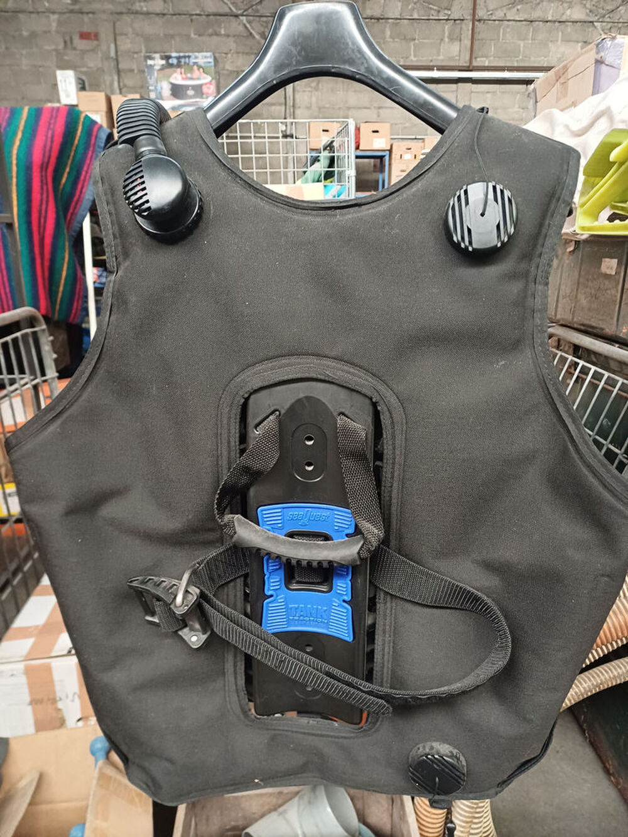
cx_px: 314
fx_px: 605
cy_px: 418
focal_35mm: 25
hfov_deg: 54.9
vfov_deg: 69.4
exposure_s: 1/20
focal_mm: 4.65
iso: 640
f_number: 1.8
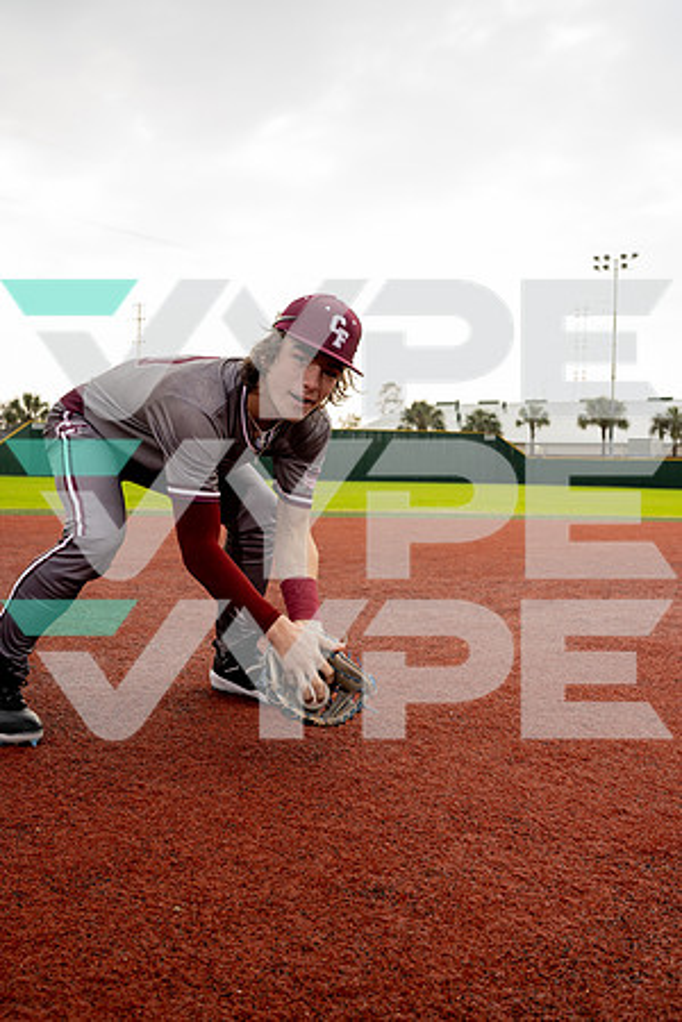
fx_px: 995
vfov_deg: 54.4
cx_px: 341
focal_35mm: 35
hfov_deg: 37.9
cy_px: 511
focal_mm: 35
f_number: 5
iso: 200
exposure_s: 1/250
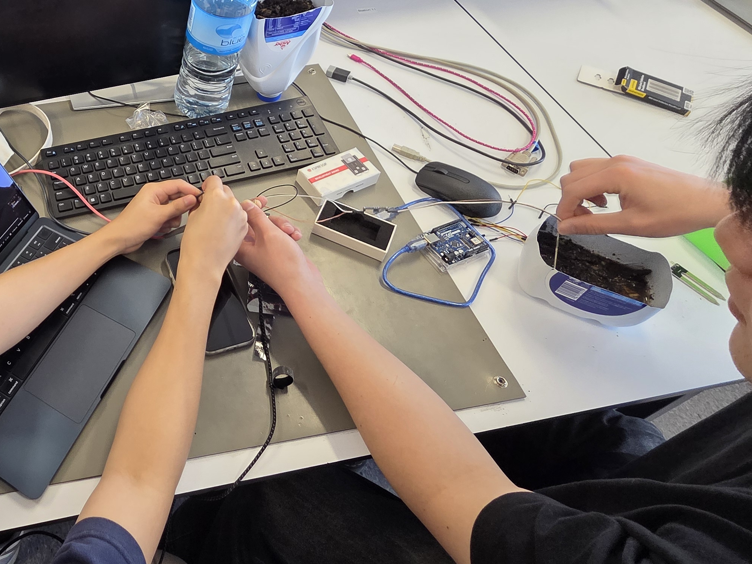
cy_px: 161
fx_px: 565
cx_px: 116
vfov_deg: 51.4
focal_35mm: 26
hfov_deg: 60.0
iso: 200
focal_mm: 2.2
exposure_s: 1/100
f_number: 2.2
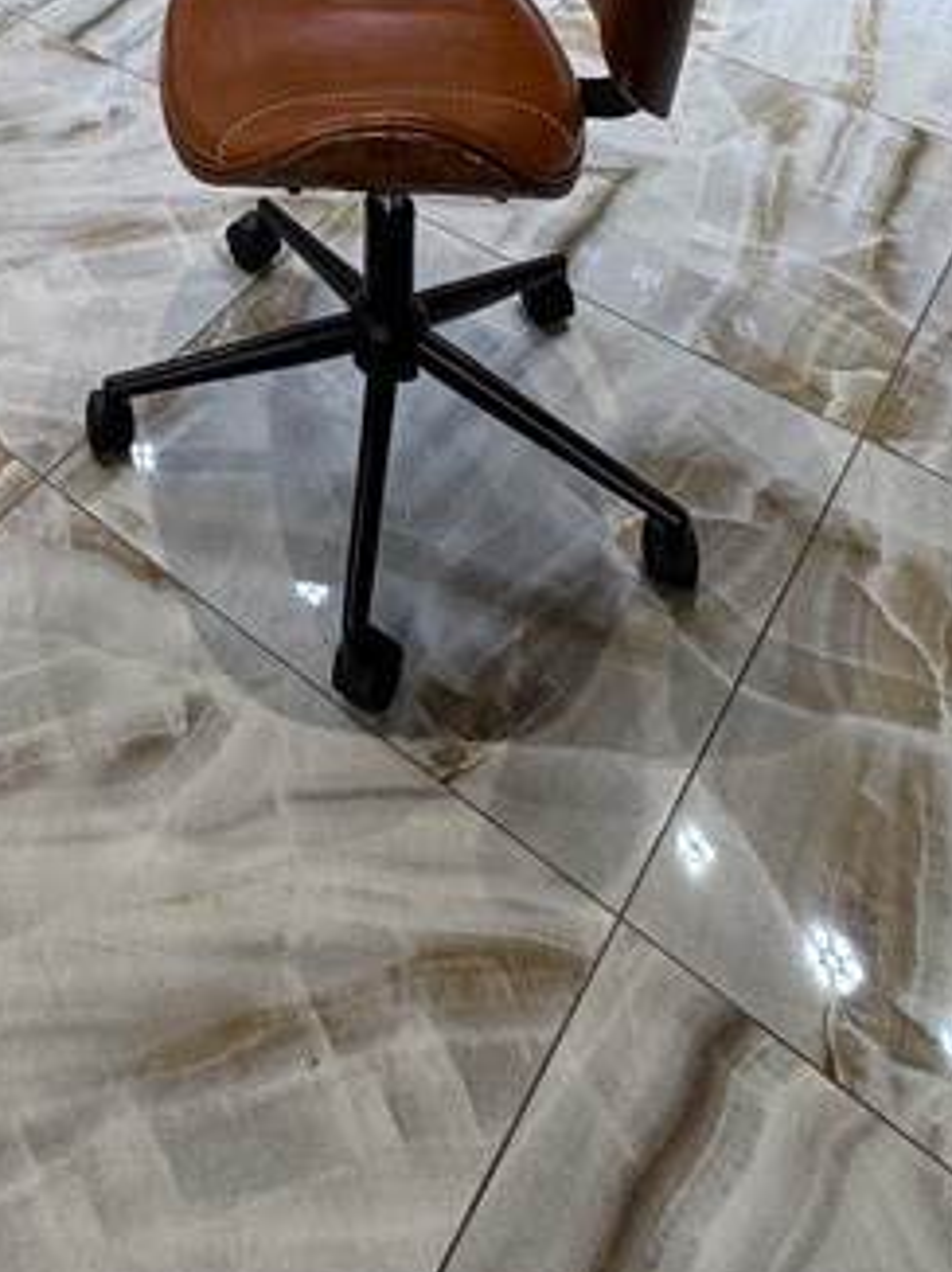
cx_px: 39
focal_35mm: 44
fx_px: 1616
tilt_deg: -7.1
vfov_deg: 27.8
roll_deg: +1.2
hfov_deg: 30.9
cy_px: -667
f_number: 2.2
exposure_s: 1/120
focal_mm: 2.22
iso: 100
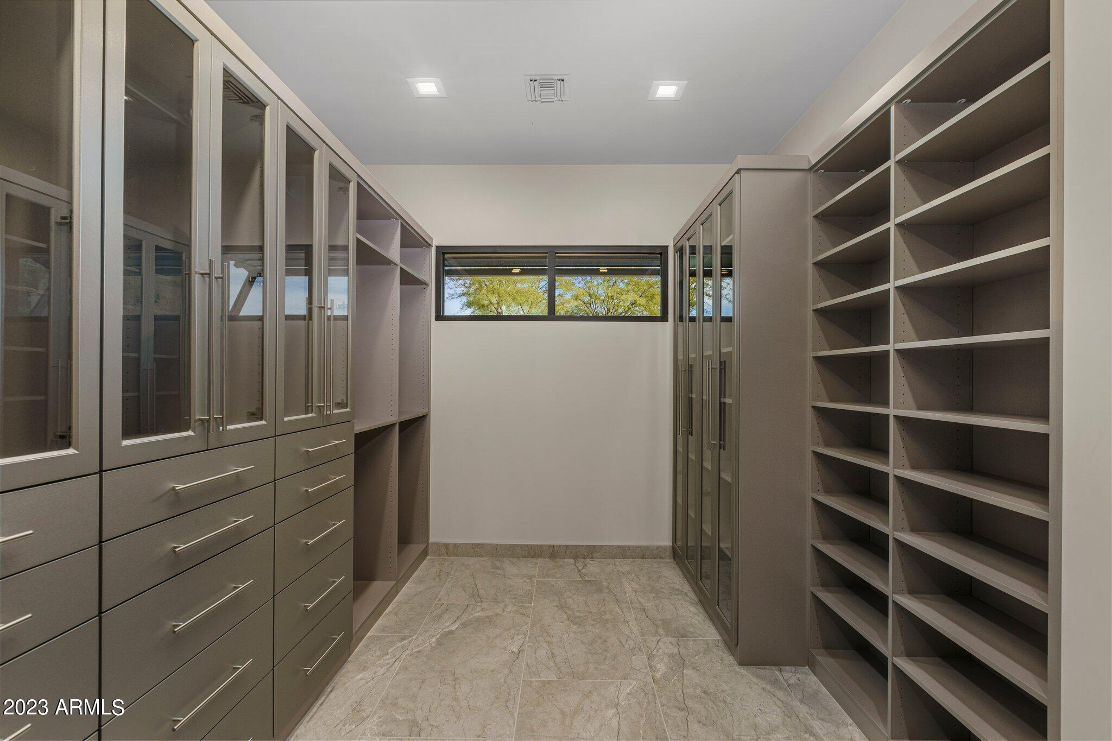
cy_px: 370
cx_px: 556
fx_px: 525
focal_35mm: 17
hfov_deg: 93.3
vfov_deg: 70.4
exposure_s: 1
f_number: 13
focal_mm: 17
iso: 400
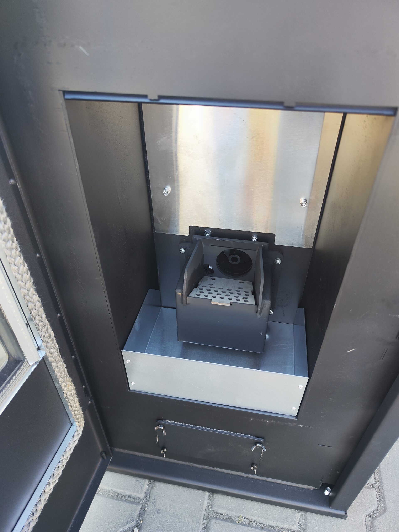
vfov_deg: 73.9
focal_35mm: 23
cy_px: 266
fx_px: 353
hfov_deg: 58.9
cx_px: 200
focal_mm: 7.01
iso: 193
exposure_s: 1/100
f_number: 1.69
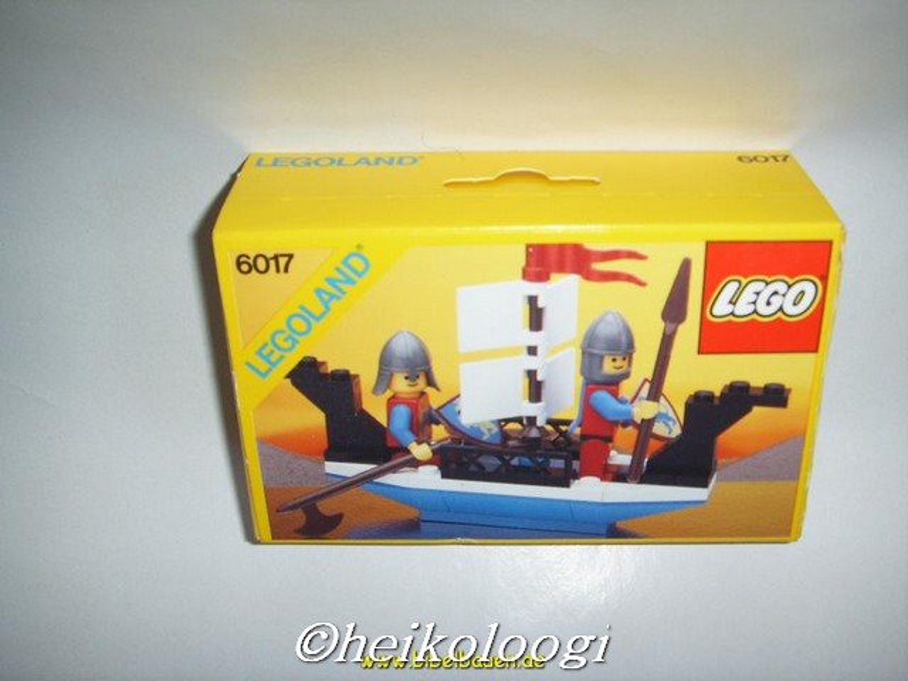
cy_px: 340
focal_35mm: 39
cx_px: 454
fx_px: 1023
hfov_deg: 47.9
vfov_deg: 36.8
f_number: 3.5
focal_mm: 6.6
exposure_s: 1/45
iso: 100
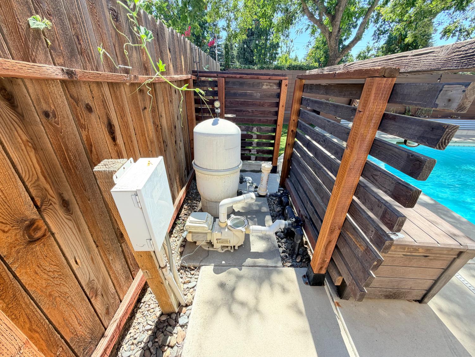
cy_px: 178
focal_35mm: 14
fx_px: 192
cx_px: 238
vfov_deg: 85.7
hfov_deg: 102.1
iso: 50
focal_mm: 2.22
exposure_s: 1/125
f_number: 2.2
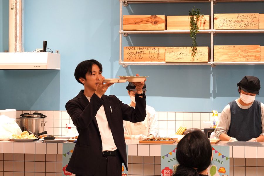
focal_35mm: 105
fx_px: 770
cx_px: 132
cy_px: 88
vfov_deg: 13.0
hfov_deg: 19.5
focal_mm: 70
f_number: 8
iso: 1250
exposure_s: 1/40
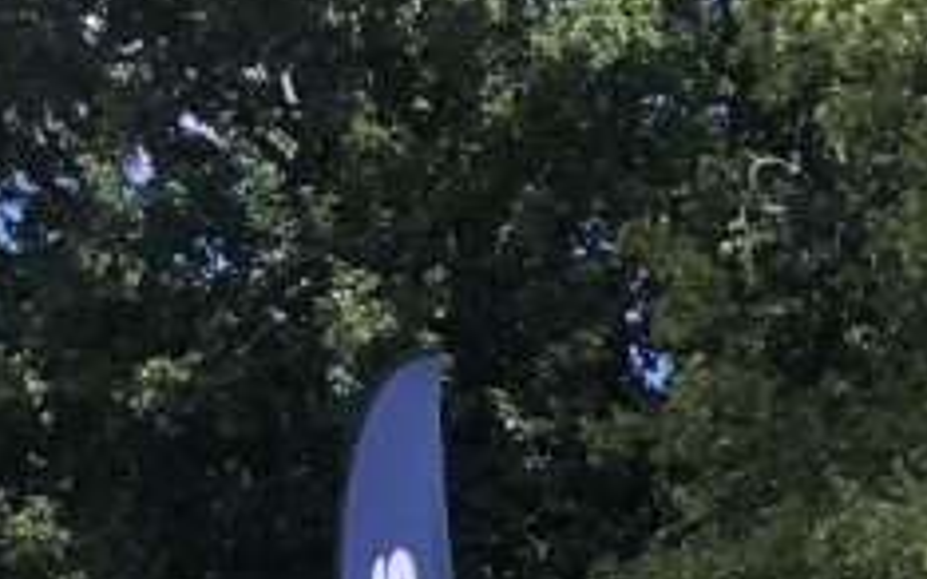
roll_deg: -0.1
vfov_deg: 6.3
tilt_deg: -8.0
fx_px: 4621
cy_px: 1983
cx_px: 1410
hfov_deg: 11.0
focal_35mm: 183
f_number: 1.8
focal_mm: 4
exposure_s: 1/1499
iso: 20
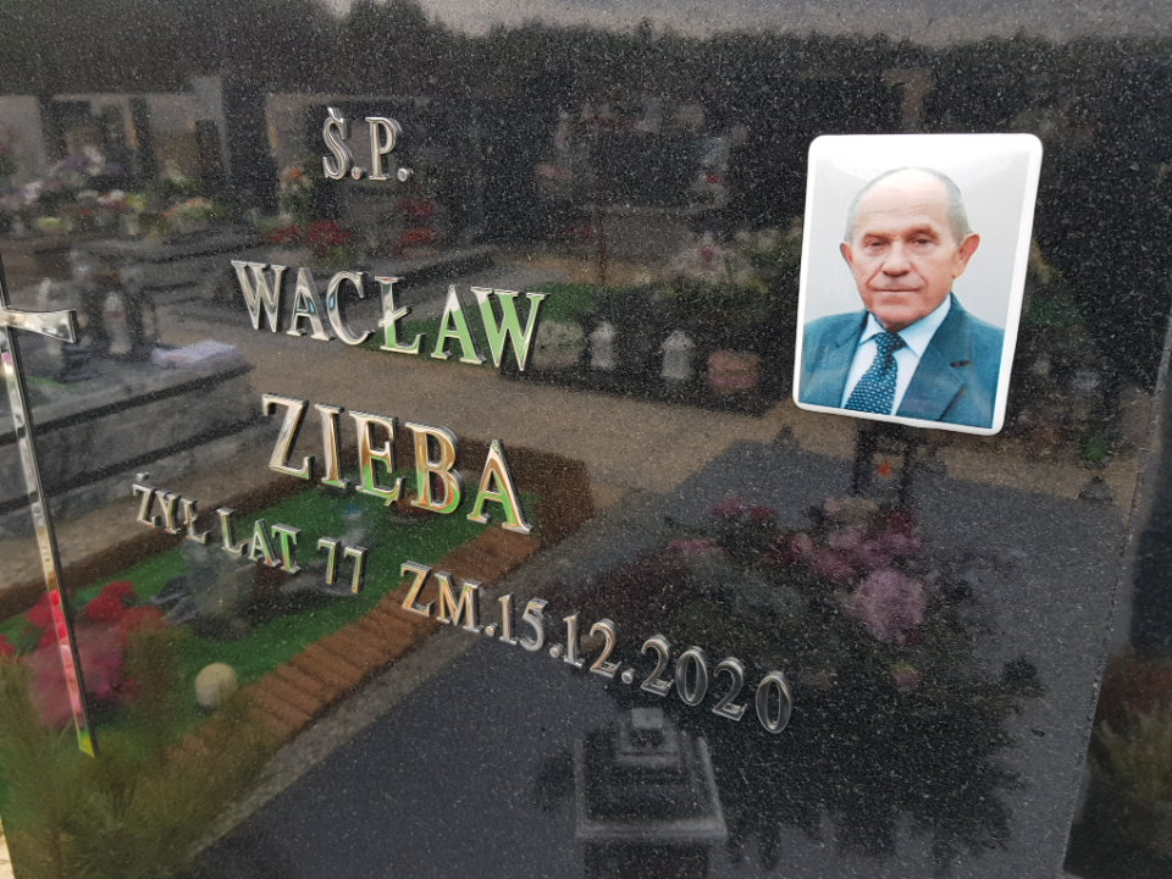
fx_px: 880
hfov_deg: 67.3
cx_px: 586
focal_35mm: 26
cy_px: 440
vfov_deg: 53.1
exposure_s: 1/161
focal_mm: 4.2
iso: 40
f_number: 1.7
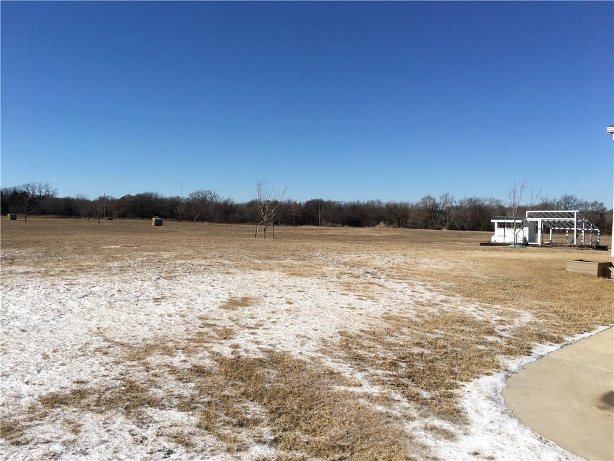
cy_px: 230
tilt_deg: +0.4
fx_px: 514
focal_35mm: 29
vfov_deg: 48.2
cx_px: 307
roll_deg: -1.7
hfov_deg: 61.7
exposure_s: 1/2747
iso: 25
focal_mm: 4.15
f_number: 2.2
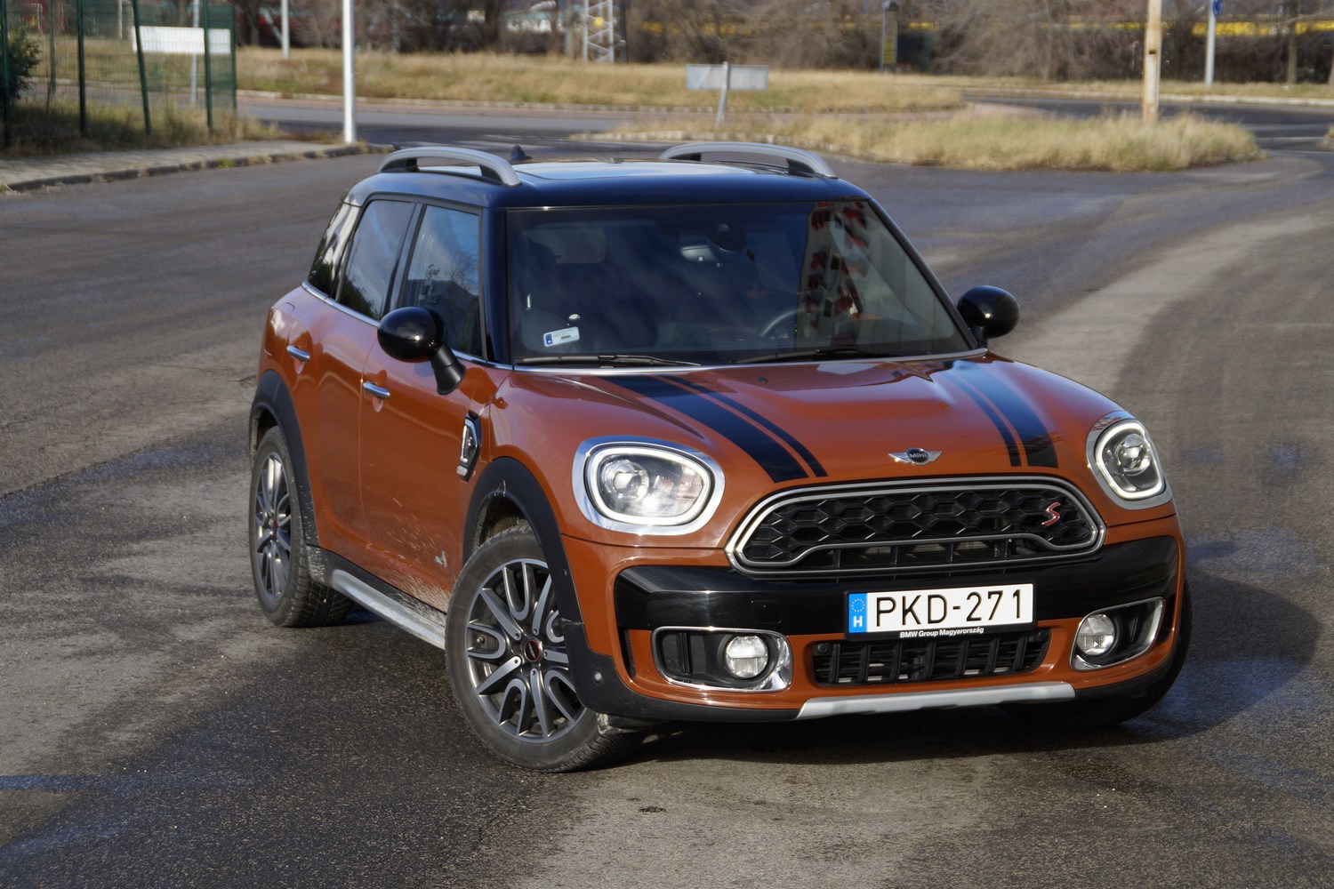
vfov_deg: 13.0
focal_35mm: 105
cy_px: 444
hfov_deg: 19.5
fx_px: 3891
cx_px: 667
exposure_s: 1/250
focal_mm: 70
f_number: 6.3
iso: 100
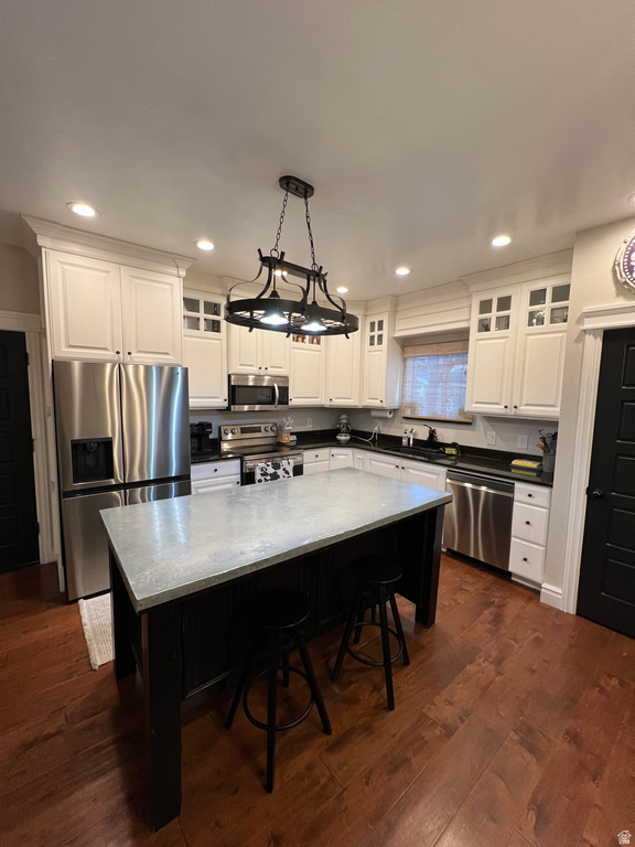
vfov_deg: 106.2
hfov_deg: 89.9
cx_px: 318
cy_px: 424
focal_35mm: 13
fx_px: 318
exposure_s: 1/120
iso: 200
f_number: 1.8
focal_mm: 1.57
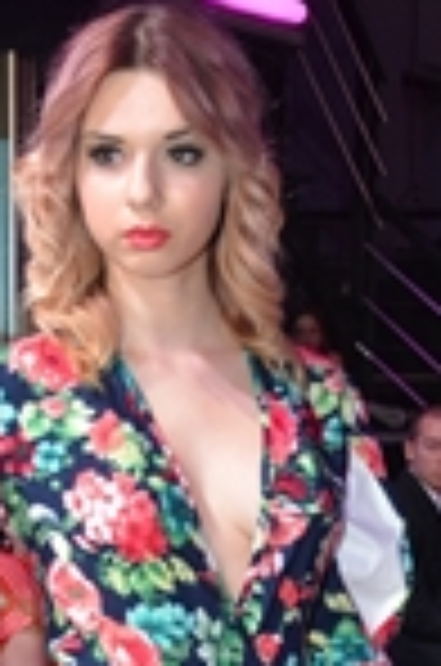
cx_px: 162
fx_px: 2045
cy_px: 886
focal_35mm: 111
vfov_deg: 17.3
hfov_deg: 12.3
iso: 800
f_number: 4
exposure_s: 1/60
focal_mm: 21
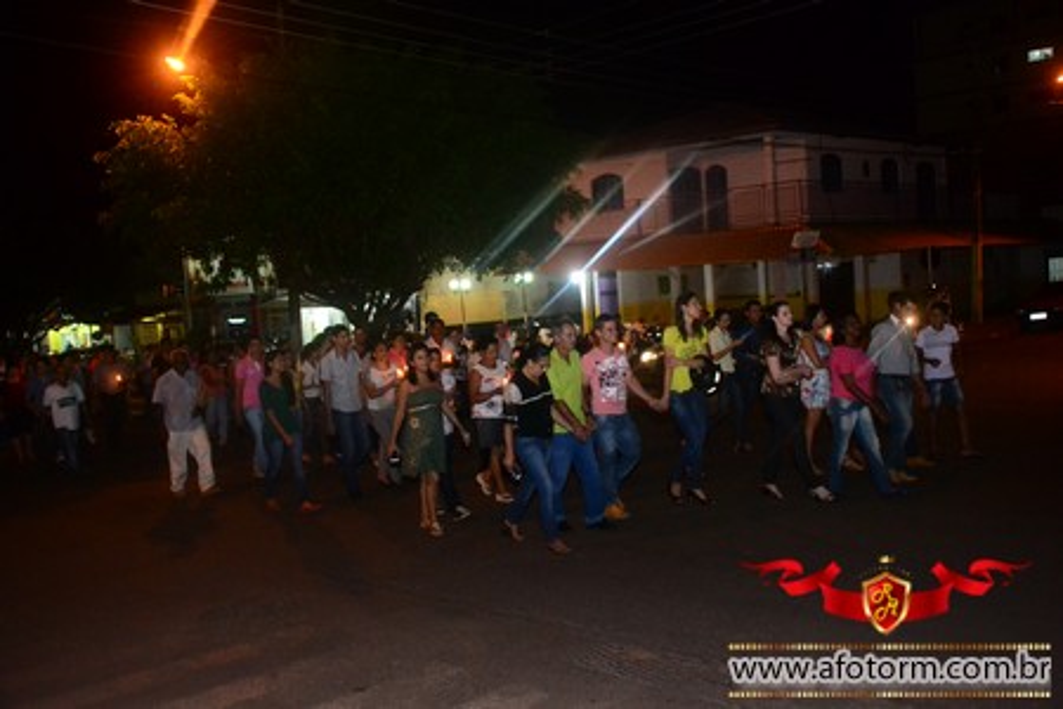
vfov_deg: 36.9
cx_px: 532
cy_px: 354
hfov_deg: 53.1
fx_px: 1063
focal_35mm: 36
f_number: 3.8
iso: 3200
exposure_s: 1/60
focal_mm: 24
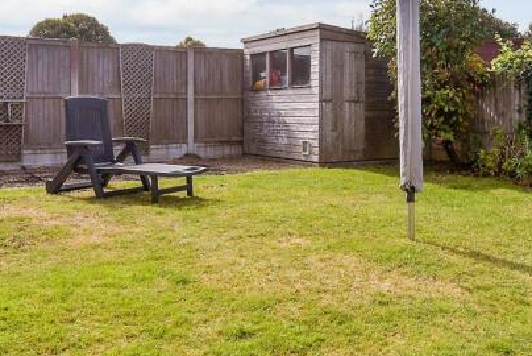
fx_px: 562
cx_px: 333
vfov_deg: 34.5
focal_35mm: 38
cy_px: 98
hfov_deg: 50.1
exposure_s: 1/640
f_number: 8
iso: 200
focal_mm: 10
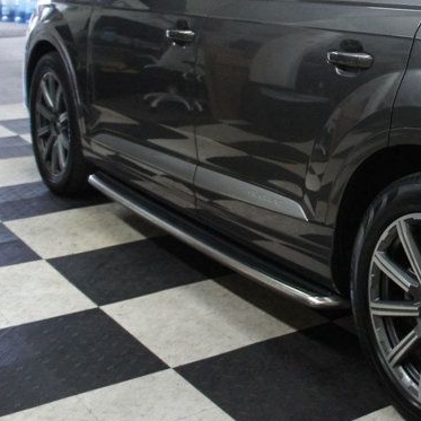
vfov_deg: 26.9
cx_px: 492
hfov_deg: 24.9
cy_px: 97
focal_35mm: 63
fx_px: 867
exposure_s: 1/160
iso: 1600
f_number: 3.5
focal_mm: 18
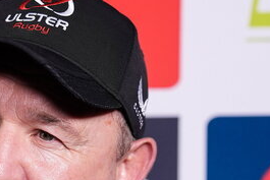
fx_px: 1508
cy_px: 270
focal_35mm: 201
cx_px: -52
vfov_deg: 6.7
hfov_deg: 10.1
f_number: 2
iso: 400
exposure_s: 1/250
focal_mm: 52
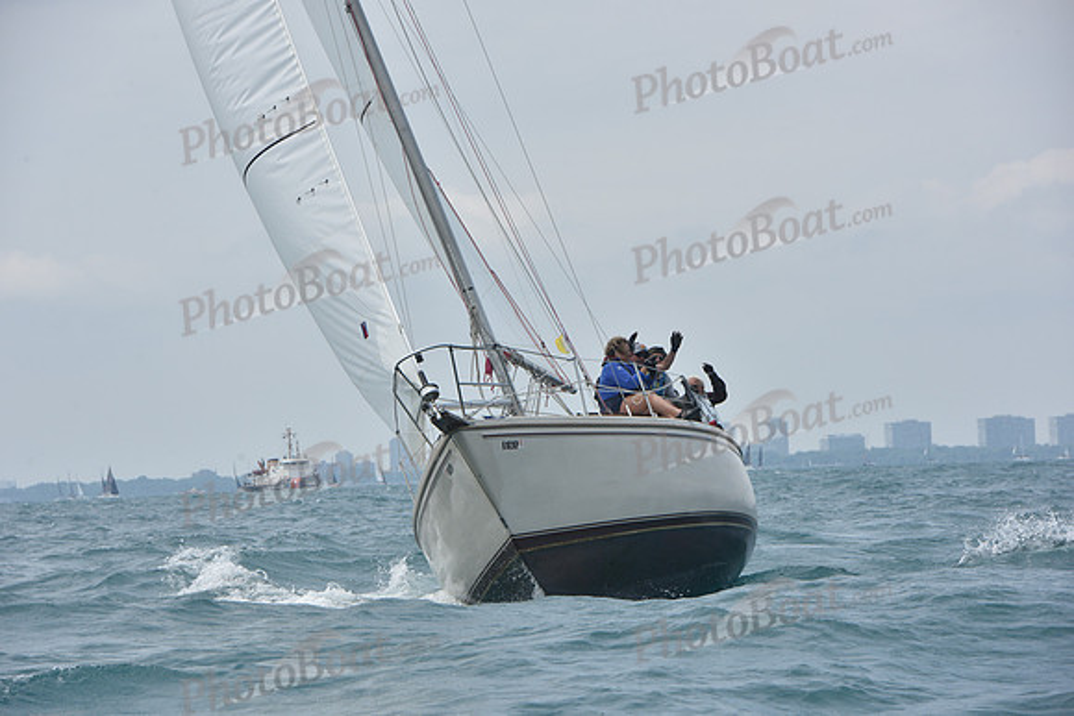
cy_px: 358
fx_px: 5669
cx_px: 537
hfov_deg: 10.8
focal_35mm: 190
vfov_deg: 7.2
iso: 250
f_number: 11
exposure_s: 1/800
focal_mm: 190
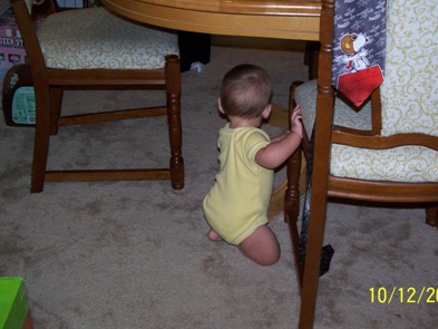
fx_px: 620
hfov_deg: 38.9
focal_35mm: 49
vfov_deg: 29.7
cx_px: 242
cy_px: 157
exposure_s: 1/60
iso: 140
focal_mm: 7.1
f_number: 2.9
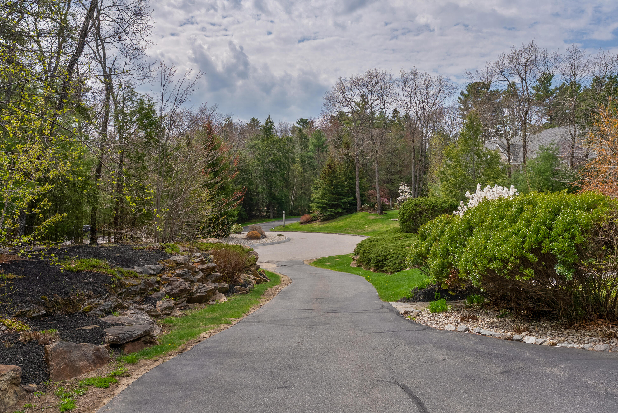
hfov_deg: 63.6
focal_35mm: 29
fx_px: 498
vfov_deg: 45.0
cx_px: 309
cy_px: 206
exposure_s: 1/640
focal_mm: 29
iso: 320
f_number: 7.1
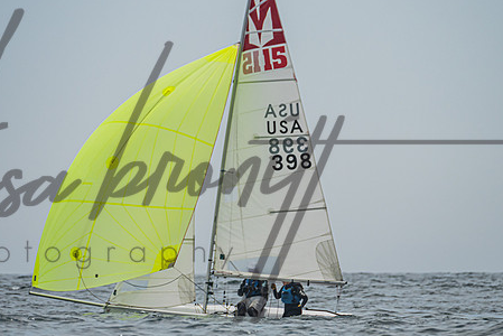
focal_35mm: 623
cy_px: 160
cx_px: 245
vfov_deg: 2.2
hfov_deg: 3.3
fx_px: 8710
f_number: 8
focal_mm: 360
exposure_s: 1/2500
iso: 400
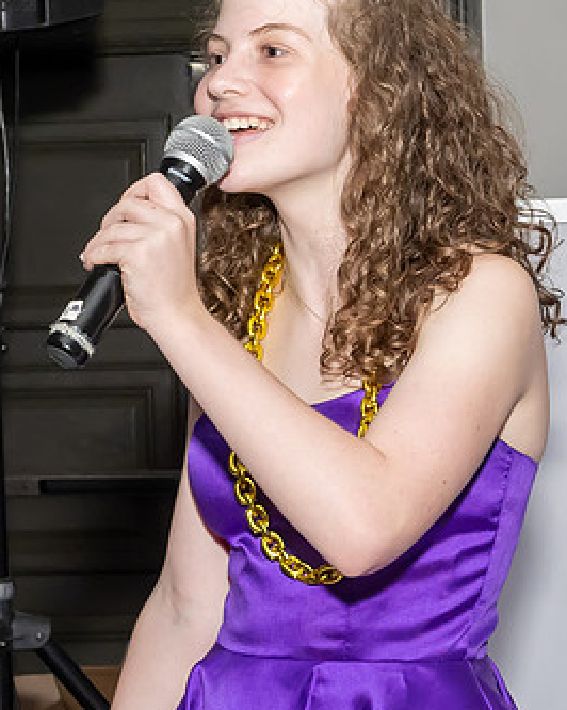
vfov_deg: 15.3
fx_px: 2645
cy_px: 382
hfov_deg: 12.2
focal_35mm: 126
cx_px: 482
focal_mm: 31
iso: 1000
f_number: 7.1
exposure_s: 1/250
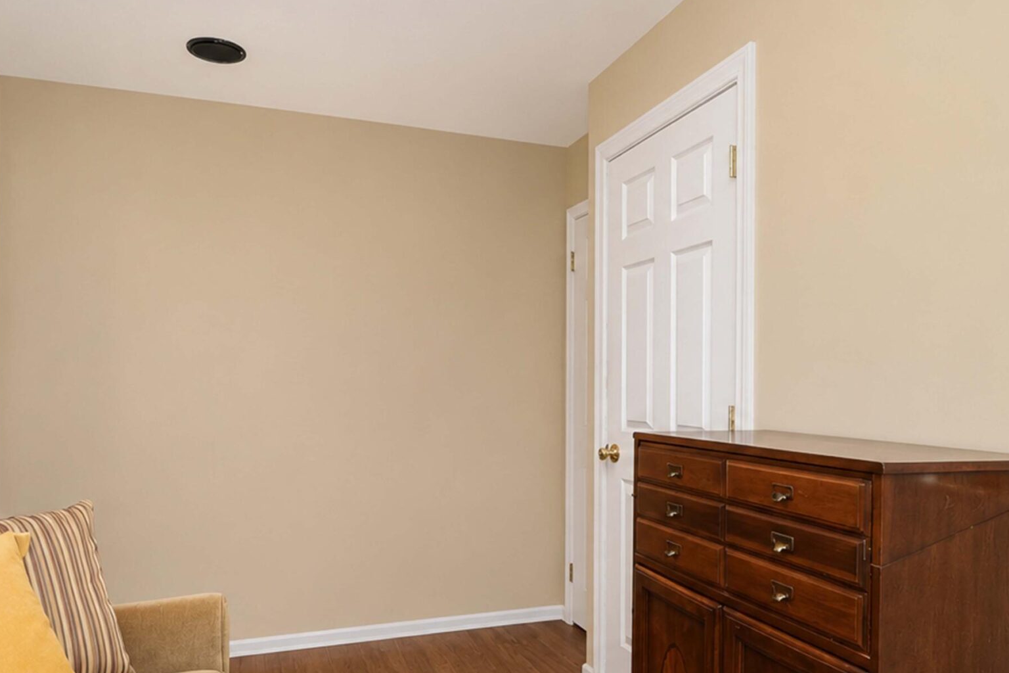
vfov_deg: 51.2
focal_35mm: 25
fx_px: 701
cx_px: 465
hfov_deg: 71.4
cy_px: 366
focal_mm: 10
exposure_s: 1/60
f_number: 8
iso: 2000
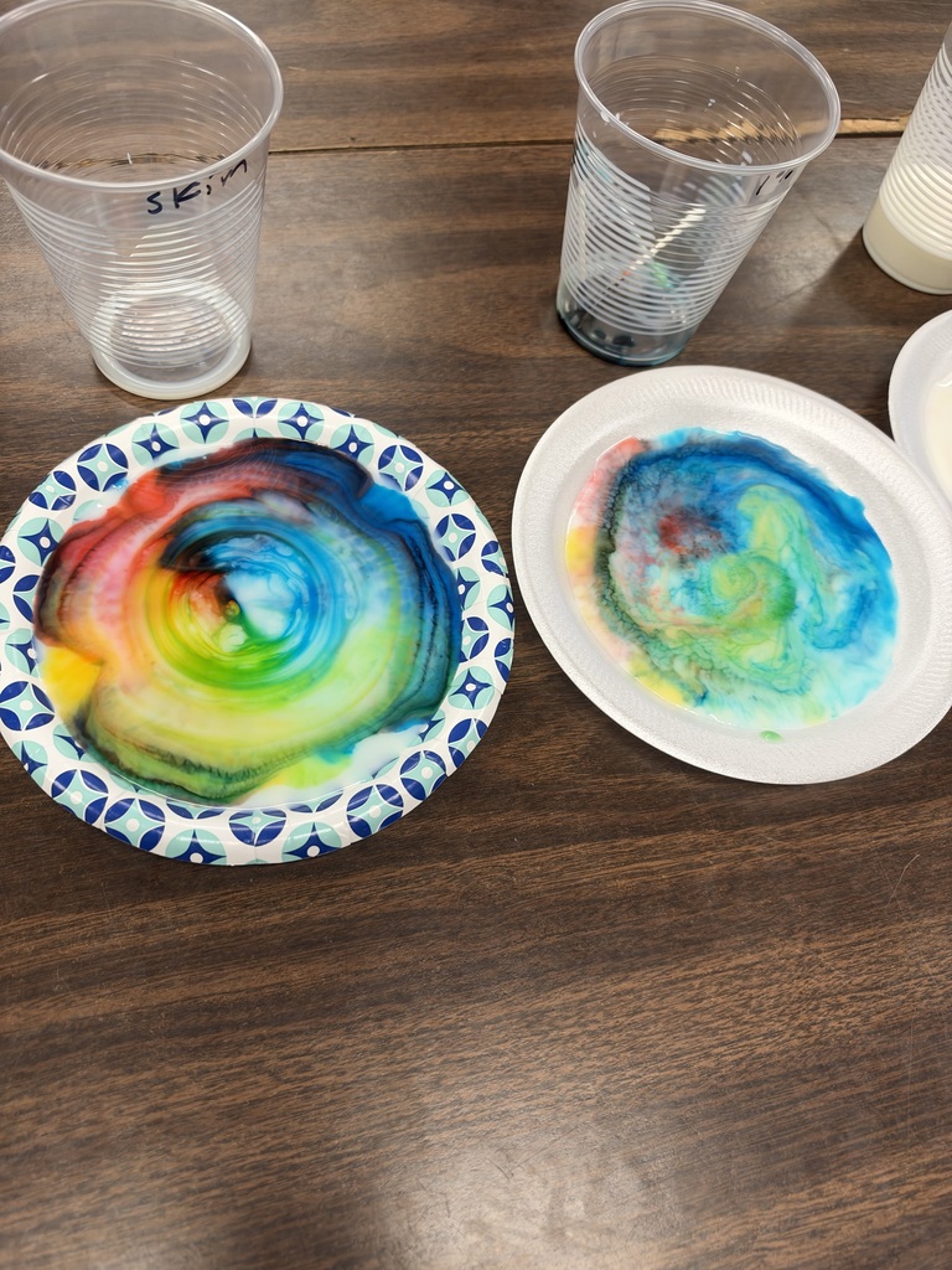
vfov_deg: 71.6
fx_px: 880
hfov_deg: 56.8
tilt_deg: -61.5
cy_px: 635
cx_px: 476
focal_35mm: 24
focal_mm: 6.93
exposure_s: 1/120
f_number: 1.8
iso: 400
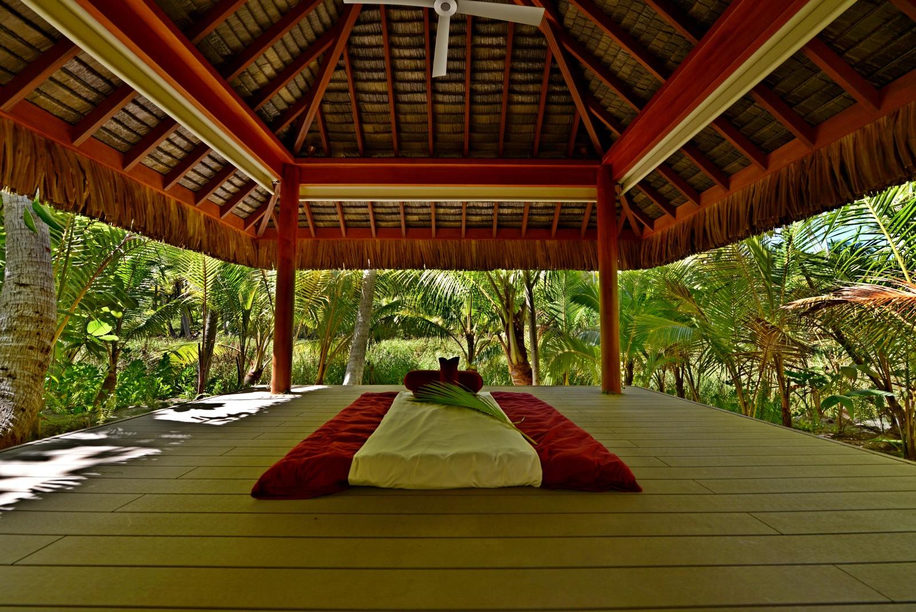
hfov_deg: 104.2
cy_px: 306
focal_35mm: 14
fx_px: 356
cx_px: 458
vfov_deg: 81.3
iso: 200
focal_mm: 14
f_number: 6.3
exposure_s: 1/160
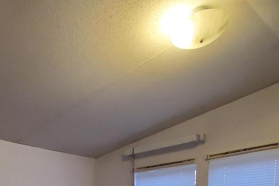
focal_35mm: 40
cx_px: 103
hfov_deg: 48.0
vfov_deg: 26.2
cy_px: 266
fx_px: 310
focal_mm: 1.8
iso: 500
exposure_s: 1/39
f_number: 2.2
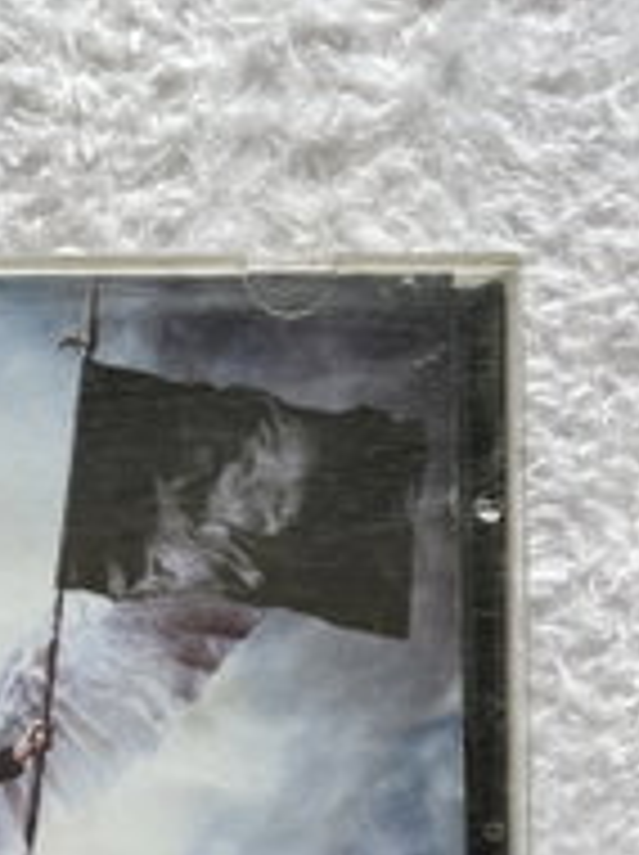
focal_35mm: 73
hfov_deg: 19.2
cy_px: 907
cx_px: -94
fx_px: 1801
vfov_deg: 25.1
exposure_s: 1/407
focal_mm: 5.1
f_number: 1.6
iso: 50
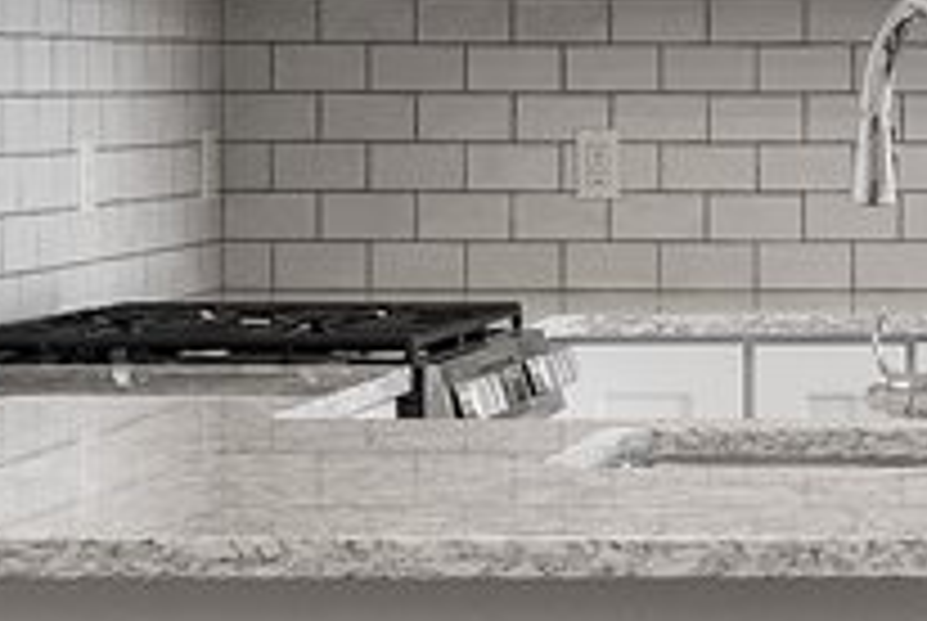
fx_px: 3997
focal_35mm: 155
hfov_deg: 12.7
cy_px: 173
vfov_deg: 8.9
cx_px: 1300
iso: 2500
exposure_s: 1/125
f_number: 5.6
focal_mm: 25
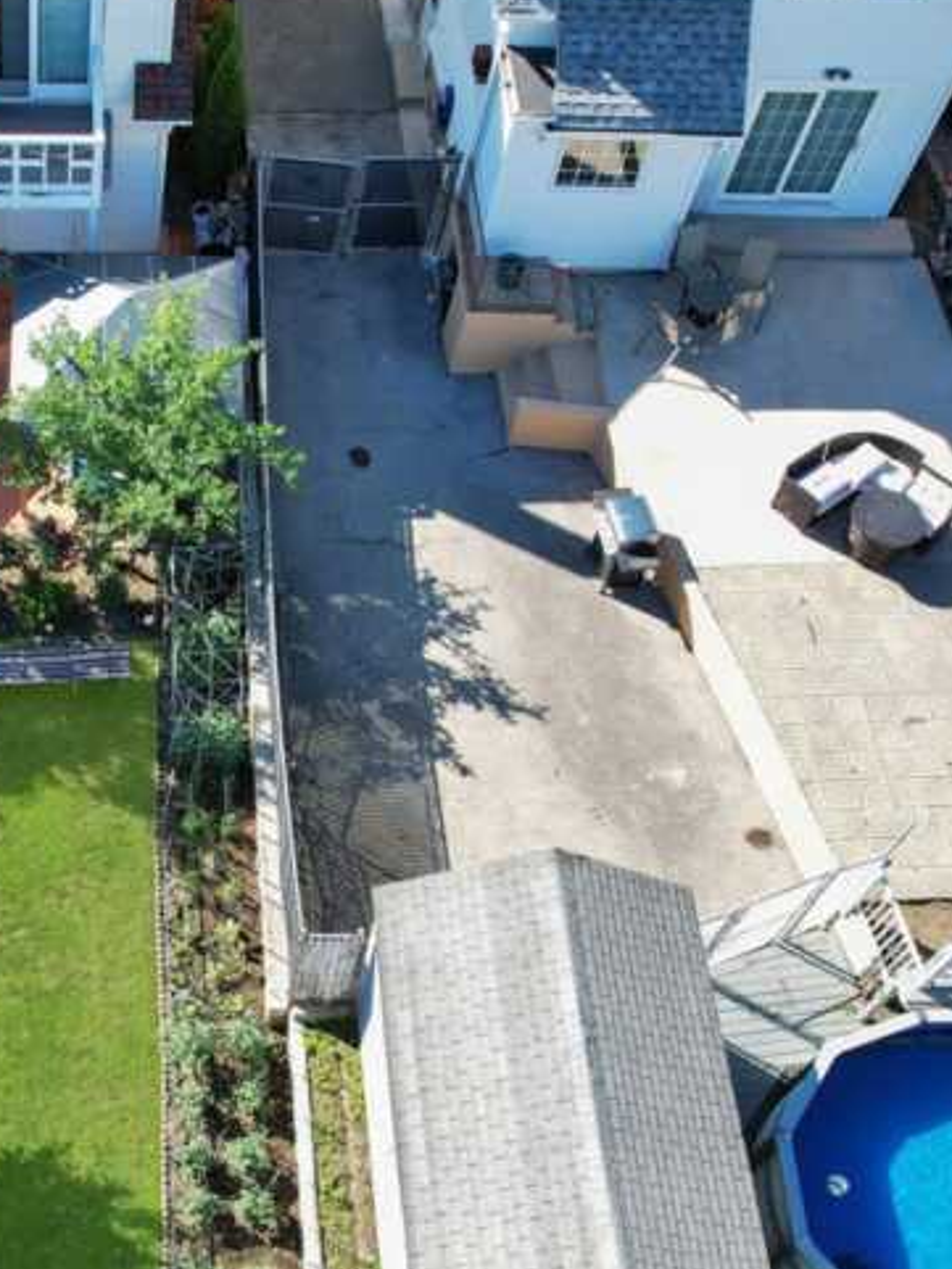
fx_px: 1649
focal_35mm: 45
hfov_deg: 30.4
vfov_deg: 41.7
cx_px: 45
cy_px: 819
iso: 120
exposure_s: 1/640
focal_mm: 8.38
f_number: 2.8
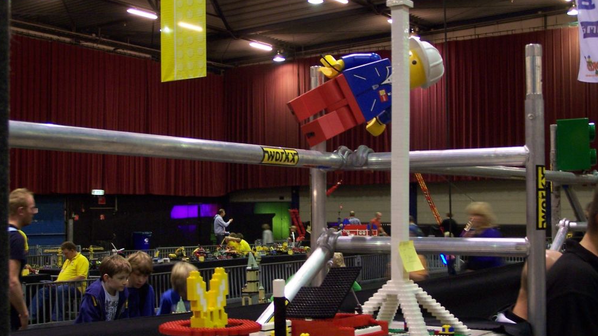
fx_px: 983
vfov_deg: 19.4
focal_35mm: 62
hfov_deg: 33.8
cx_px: 297
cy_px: 183
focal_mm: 9.3
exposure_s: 1/10
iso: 140
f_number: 3.1
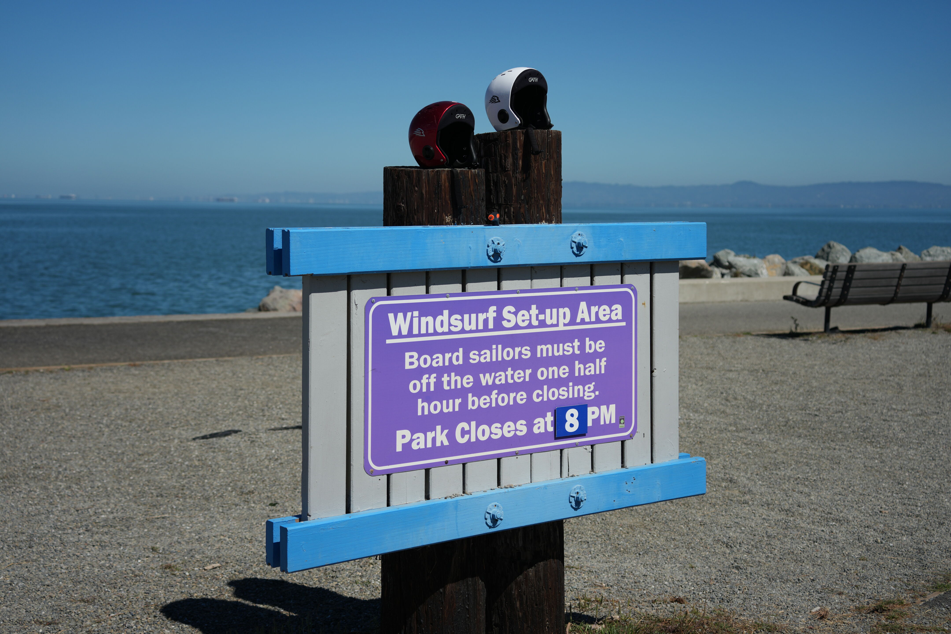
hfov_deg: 36.2
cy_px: 317
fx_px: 1453
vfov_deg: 24.6
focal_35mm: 55
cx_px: 476
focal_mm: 55
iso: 160
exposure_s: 1/2500
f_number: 4.5
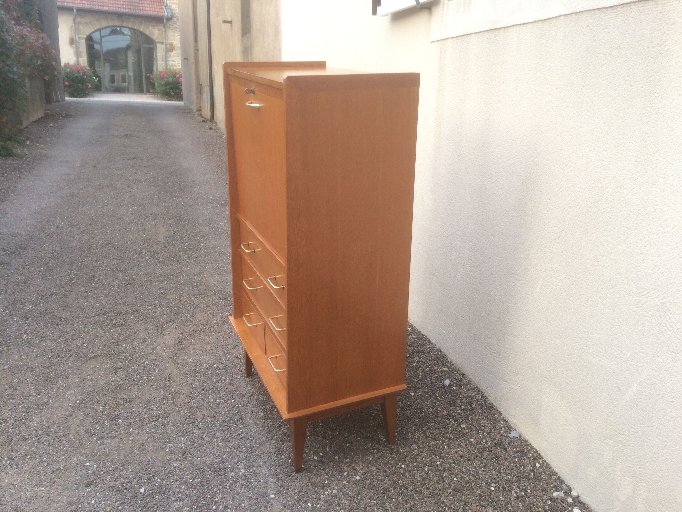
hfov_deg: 61.7
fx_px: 571
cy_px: 256
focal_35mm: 29
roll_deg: -1.0
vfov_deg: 48.2
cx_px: 341
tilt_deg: -15.1
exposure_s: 1/50
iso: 50
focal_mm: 4.15
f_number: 2.2
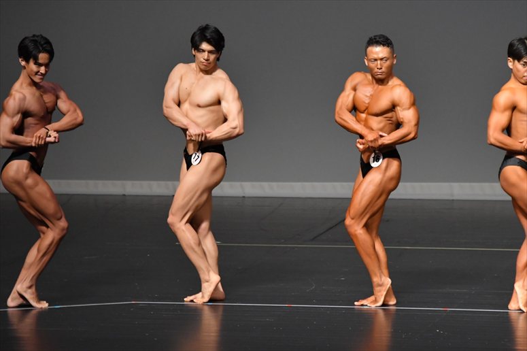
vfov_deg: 4.4
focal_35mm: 315
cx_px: 264
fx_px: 4609
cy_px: 176
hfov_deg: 6.5
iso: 4500
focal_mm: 210
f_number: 5.6
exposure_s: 1/400
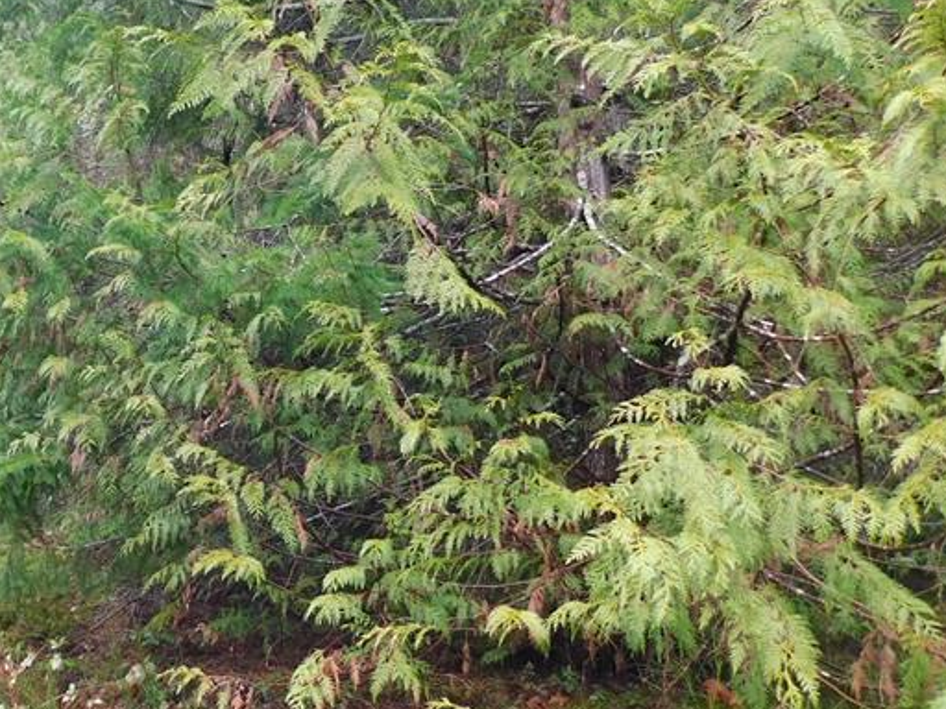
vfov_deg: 31.4
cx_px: 26
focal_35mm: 46
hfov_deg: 37.4
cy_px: 277
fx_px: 1257
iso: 125
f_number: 3
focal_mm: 4
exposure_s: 1/50
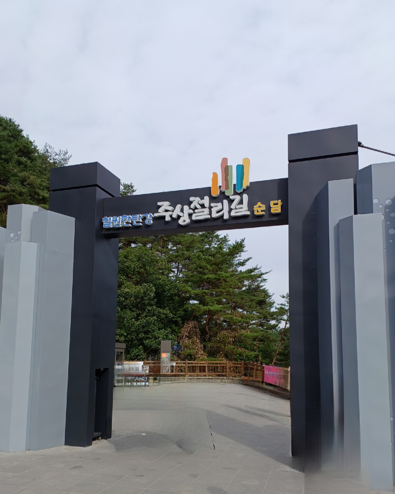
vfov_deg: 59.9
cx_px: 197
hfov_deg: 50.0
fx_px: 424
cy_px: 297
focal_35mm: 29
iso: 20
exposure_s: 1/435
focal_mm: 5.06
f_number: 1.8
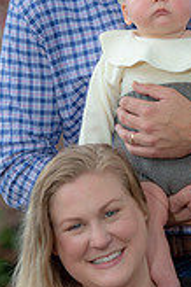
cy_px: 114
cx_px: 171
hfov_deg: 3.9
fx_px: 2839
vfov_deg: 5.8
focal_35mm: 356
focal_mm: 130
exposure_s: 1/200
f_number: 3.5
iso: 160
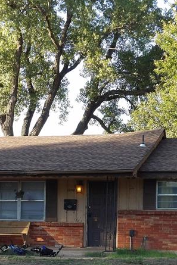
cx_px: 74
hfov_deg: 17.3
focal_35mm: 79
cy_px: 202
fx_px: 582
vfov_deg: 25.3
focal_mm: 5.9
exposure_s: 1/122
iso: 100
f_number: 3.6
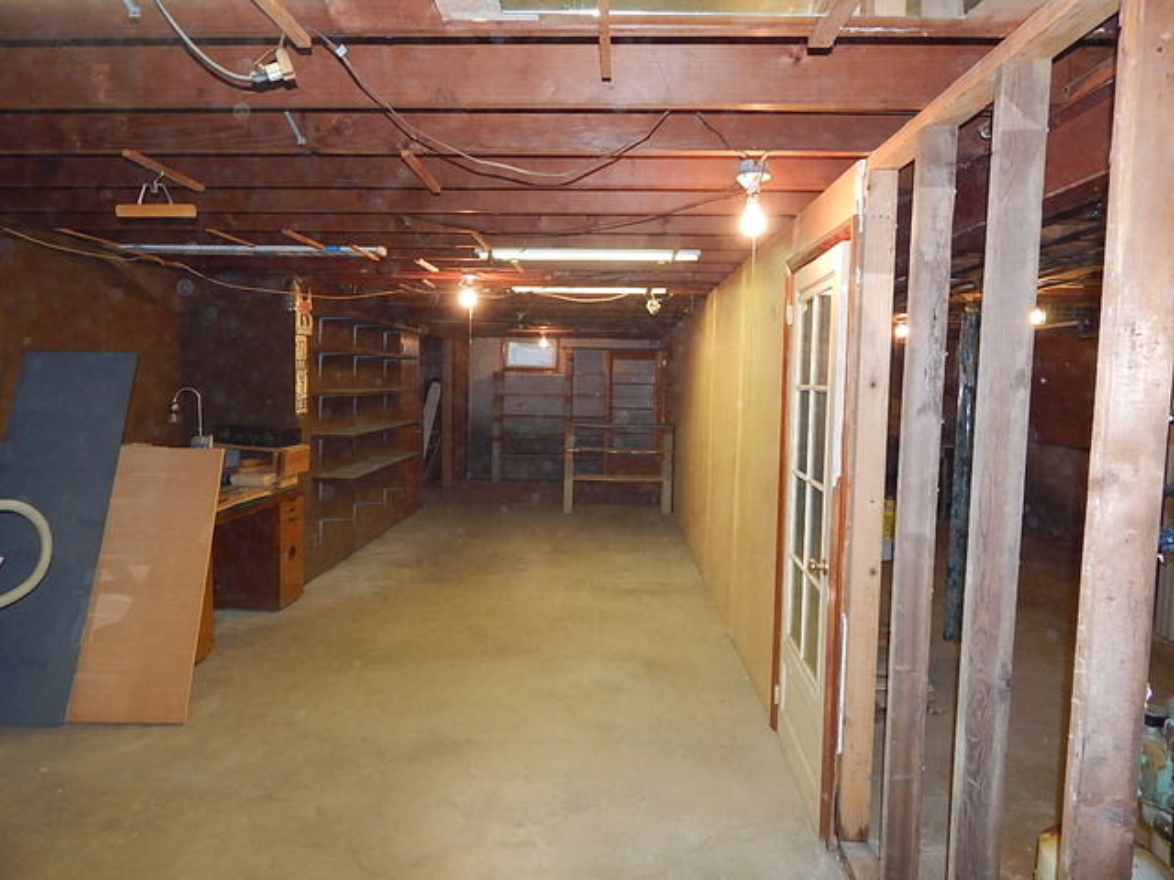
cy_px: 440
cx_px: 587
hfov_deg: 76.4
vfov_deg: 61.1
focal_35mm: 22
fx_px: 746
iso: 200
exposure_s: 1/30
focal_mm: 4
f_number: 3
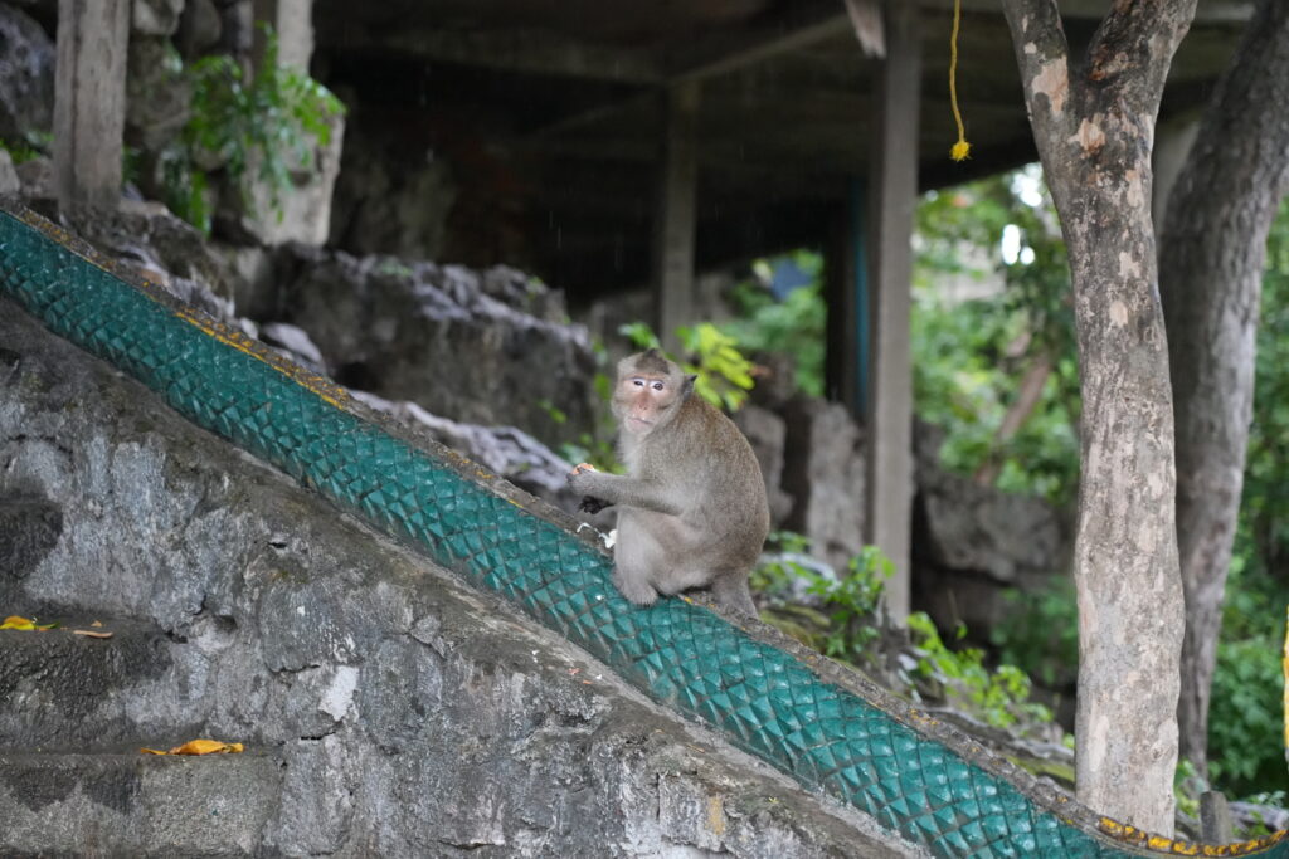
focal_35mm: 105
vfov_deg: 13.0
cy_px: 430
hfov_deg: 19.5
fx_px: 3760
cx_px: 644
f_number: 4
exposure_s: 1/160
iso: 6400
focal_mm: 105
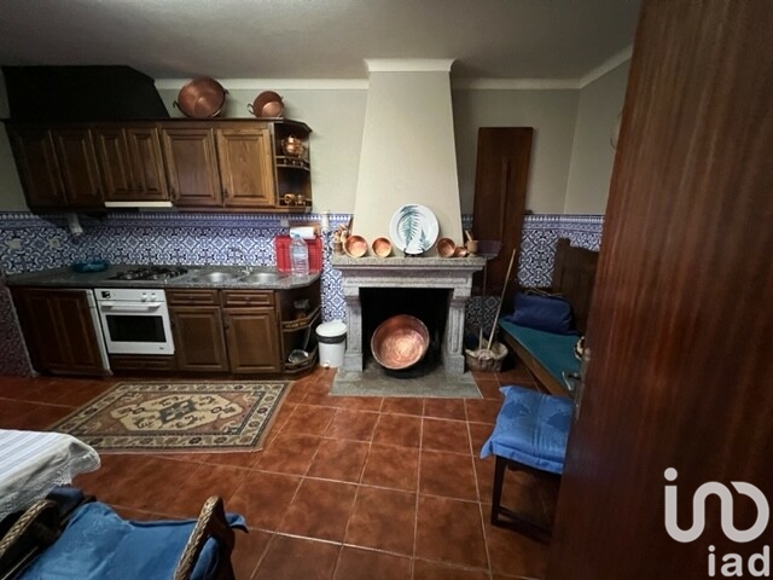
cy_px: 290
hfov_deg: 106.2
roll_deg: -0.6
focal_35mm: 13
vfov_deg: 89.9
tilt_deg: -14.2
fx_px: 290
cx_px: 386
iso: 1000
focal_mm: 1.57
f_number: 1.8
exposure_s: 1/33
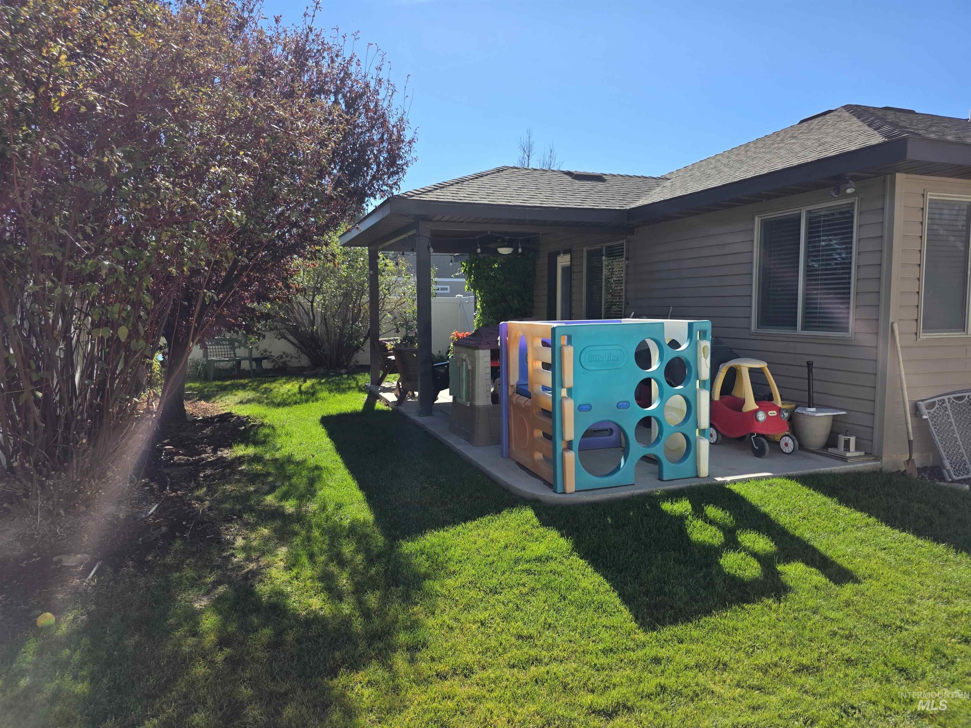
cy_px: 364
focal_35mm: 23
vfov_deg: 58.9
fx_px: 645
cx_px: 486
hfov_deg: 73.9
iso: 80
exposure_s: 1/3758
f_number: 1.7
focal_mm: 6.3
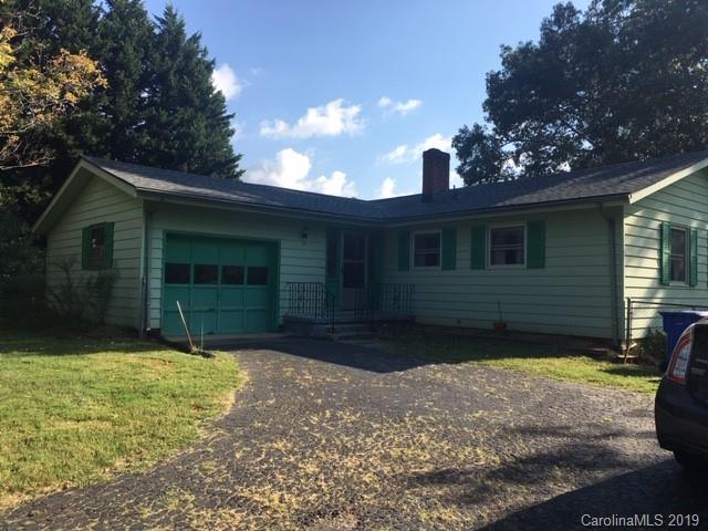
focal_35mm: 29
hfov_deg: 61.7
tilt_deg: +3.3
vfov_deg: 48.2
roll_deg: -0.6
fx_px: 593
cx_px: 354
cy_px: 266
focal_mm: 4.15
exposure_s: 1/1054
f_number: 2.2
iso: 25
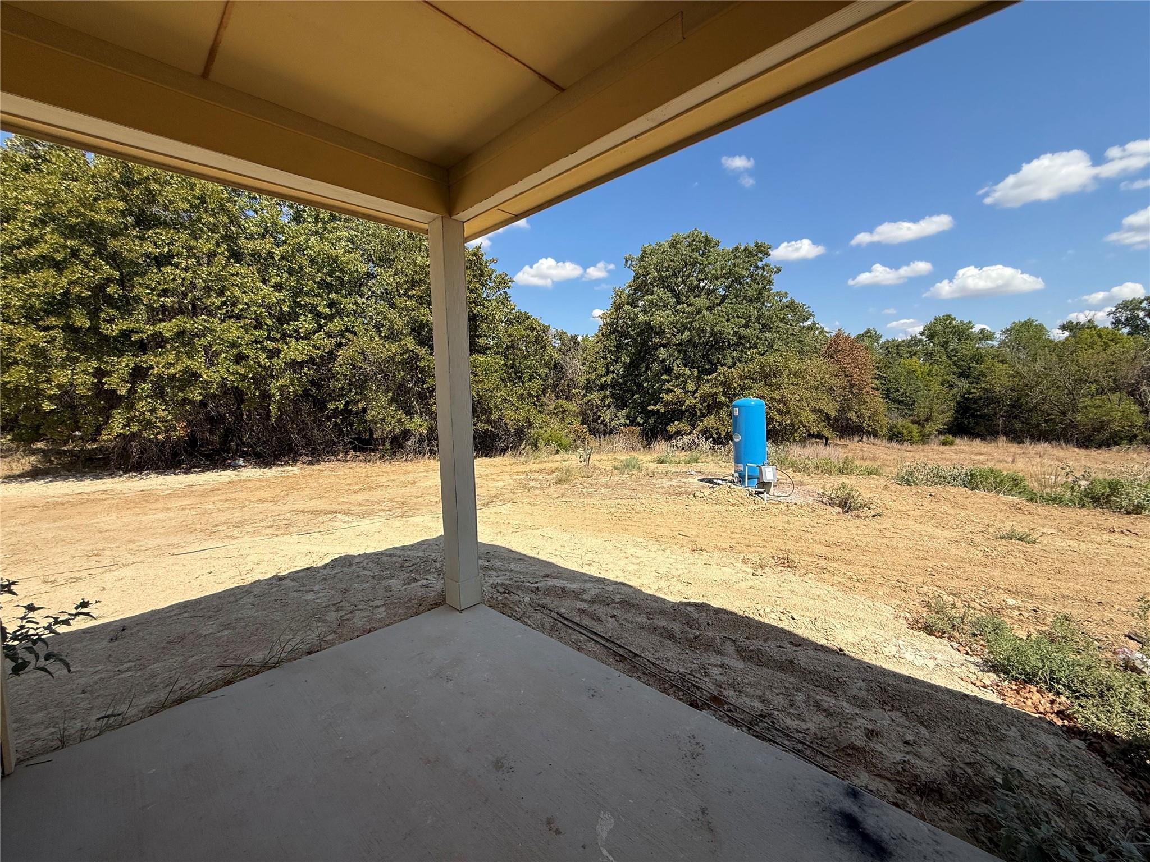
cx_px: 575
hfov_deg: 102.1
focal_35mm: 14
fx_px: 465
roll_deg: +2.1
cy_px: 431
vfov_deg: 85.7
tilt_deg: -3.7
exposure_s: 1/2506
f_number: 2.2
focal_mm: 2.22
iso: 50
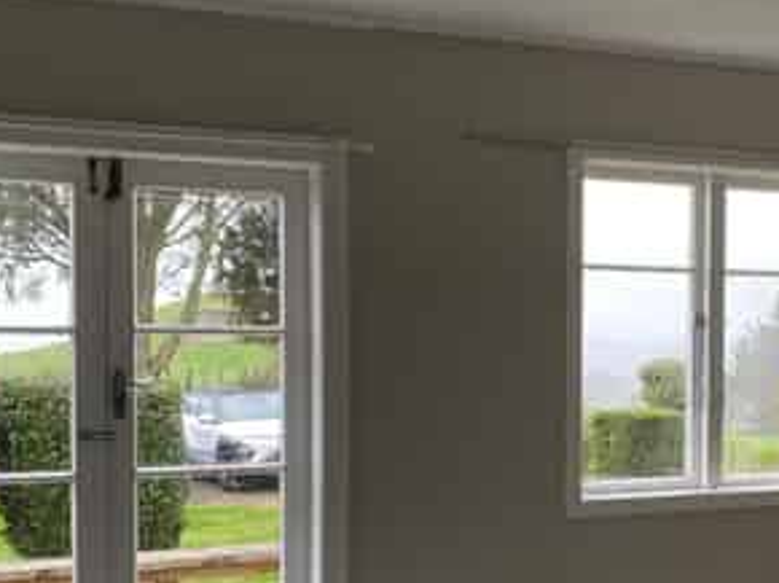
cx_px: 612
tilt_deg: -2.3
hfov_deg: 31.9
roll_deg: -0.6
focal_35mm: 59
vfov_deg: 24.6
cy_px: 394
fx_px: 1327
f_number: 1.8
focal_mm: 4.25
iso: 64
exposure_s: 1/122
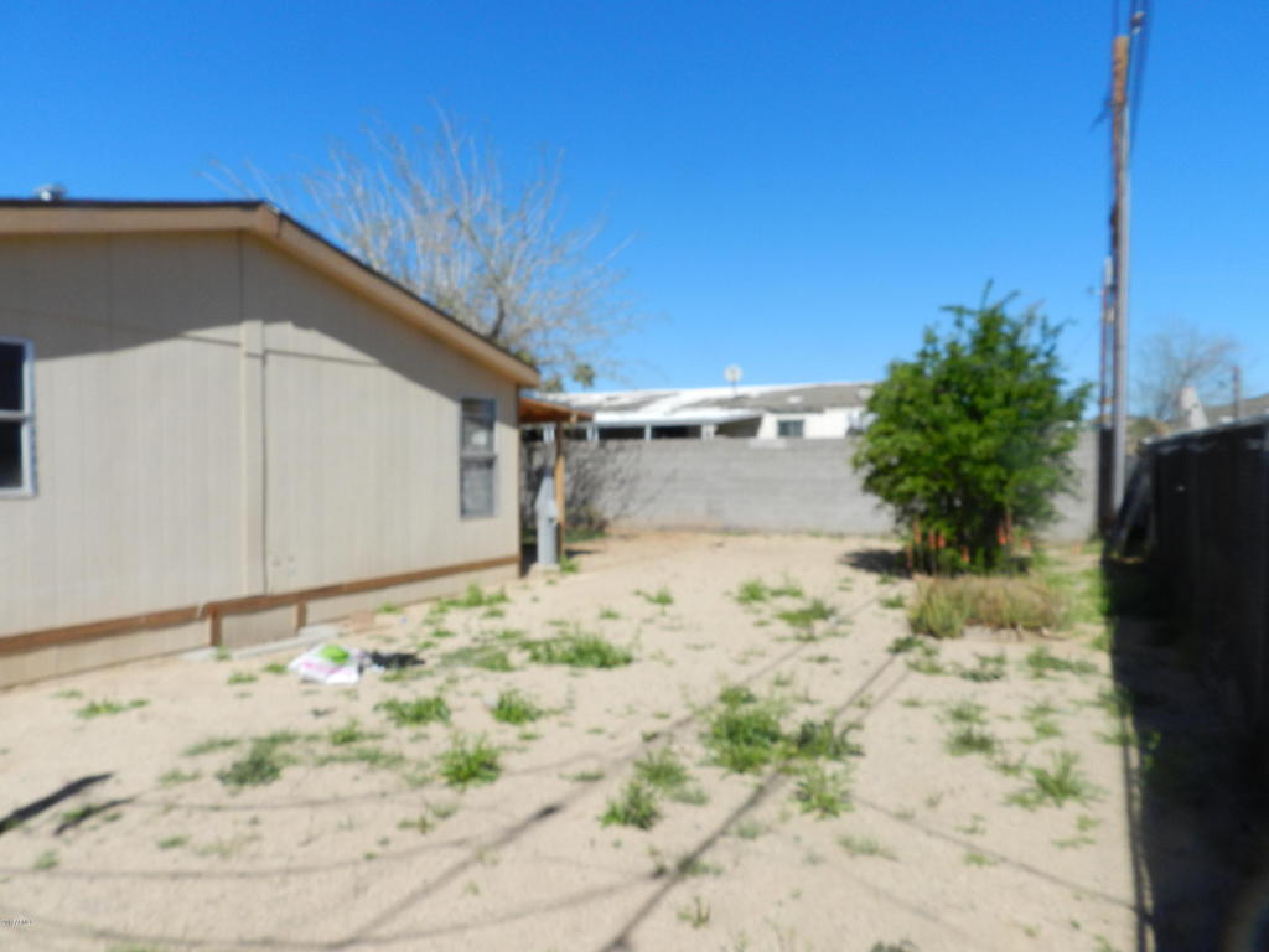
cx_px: 634
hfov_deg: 73.9
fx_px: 843
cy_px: 476
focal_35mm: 23
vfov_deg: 58.9
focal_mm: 4
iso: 160
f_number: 4.5
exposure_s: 1/1000
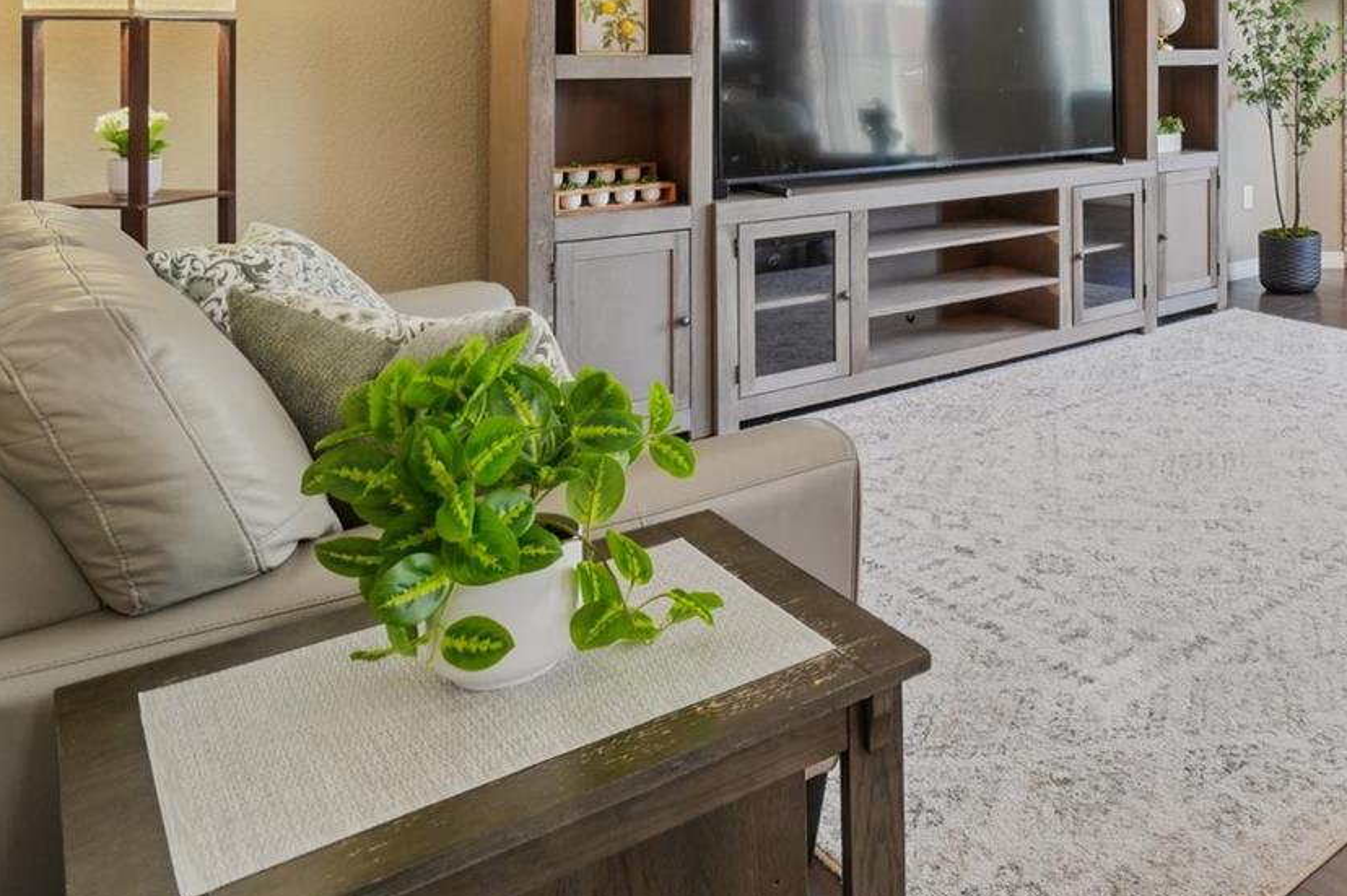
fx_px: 1084
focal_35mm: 29
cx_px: 1194
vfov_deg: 40.7
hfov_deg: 55.8
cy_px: 55
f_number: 8
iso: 400
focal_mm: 10
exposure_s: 1/15
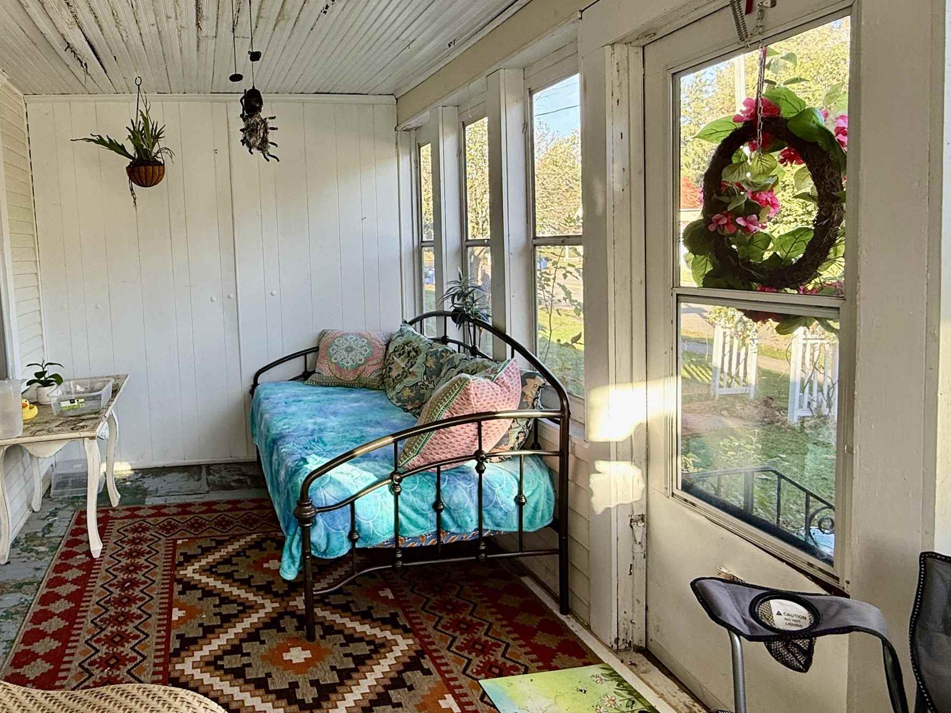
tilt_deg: -5.0
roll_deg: +2.8
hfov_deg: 68.7
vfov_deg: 56.7
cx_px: 285
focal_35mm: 24
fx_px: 659
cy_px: 312
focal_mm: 2.22
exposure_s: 1/118
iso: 64
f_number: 2.2
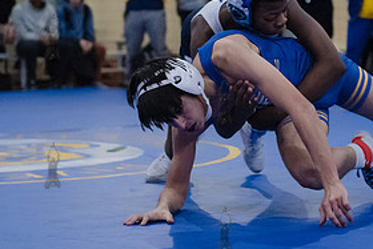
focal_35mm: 145
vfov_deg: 9.5
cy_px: 101
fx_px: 1503
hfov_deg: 14.1
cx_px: 224
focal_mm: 70
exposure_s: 1/400
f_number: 3.2
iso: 8000
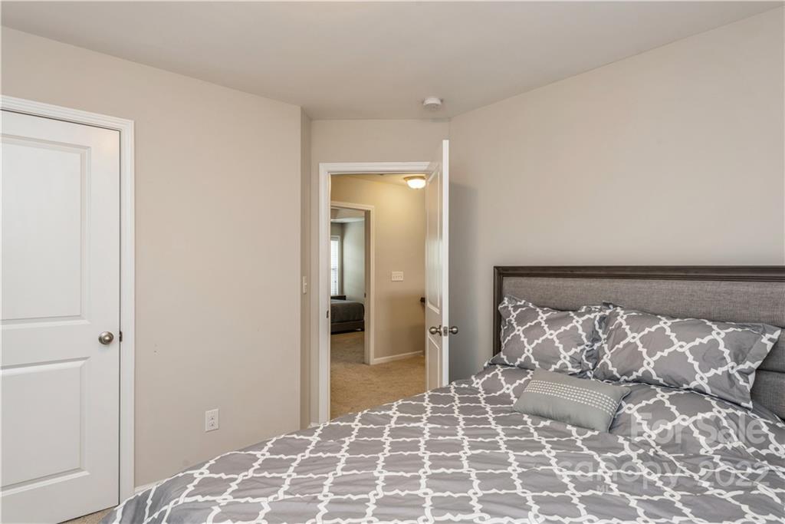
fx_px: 436
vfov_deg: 61.9
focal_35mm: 20
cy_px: 262
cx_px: 392
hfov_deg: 84.0
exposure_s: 1/2
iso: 100
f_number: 9
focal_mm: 20
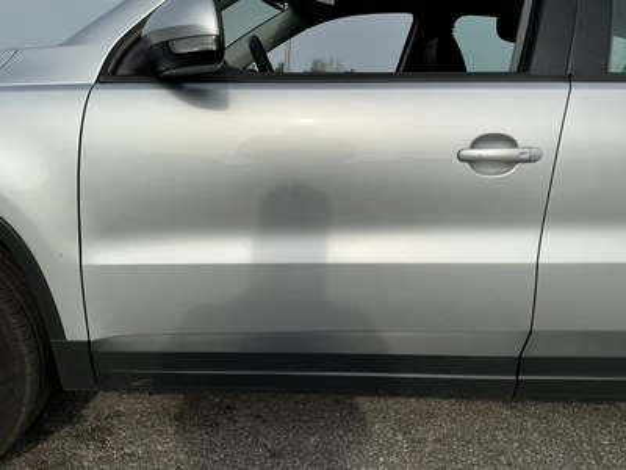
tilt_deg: -12.9
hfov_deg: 63.4
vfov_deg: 49.7
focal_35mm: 28
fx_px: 506
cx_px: 313
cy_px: 235
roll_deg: -4.1
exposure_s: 1/3125
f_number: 1.8
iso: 25
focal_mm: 3
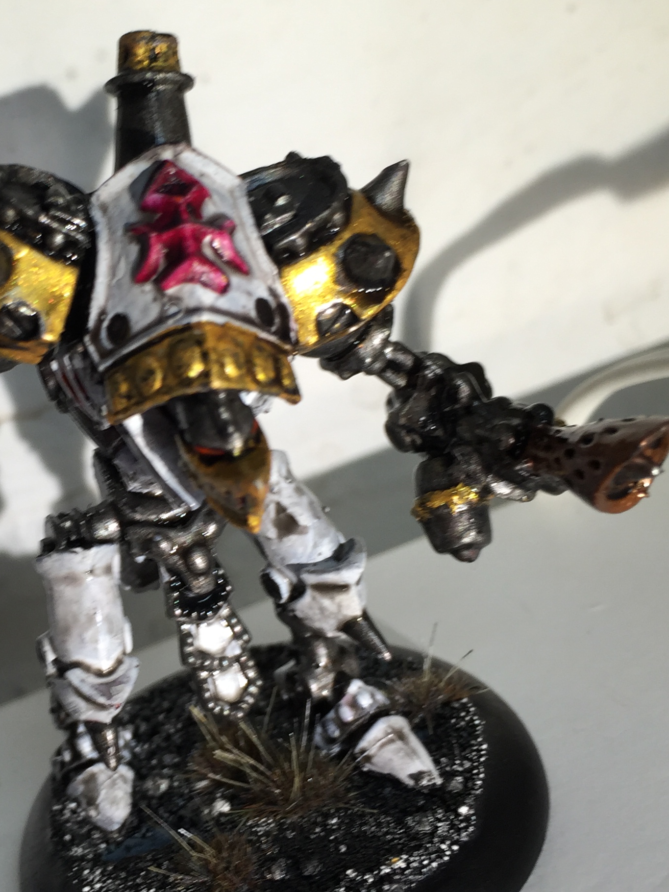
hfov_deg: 27.2
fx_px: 1340
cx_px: 93
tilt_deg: -22.2
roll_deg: +18.0
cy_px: 462
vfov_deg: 36.8
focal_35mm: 52
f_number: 2.2
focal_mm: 4.15
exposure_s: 1/50
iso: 32
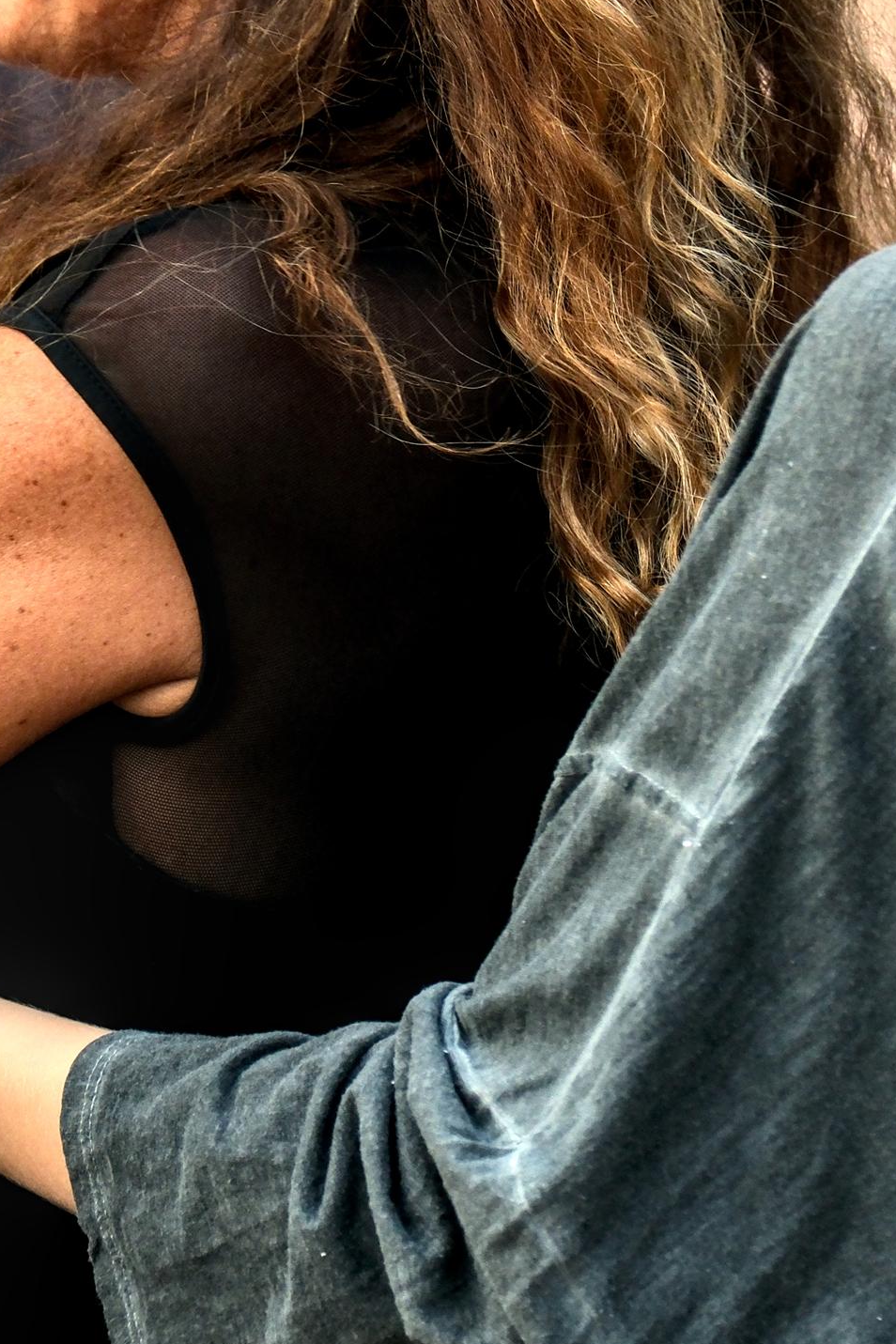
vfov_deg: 4.4
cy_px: 363
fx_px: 17545
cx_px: 448
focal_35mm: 470
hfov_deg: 2.9
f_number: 4.2
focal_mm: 115.9
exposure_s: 1/250
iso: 800
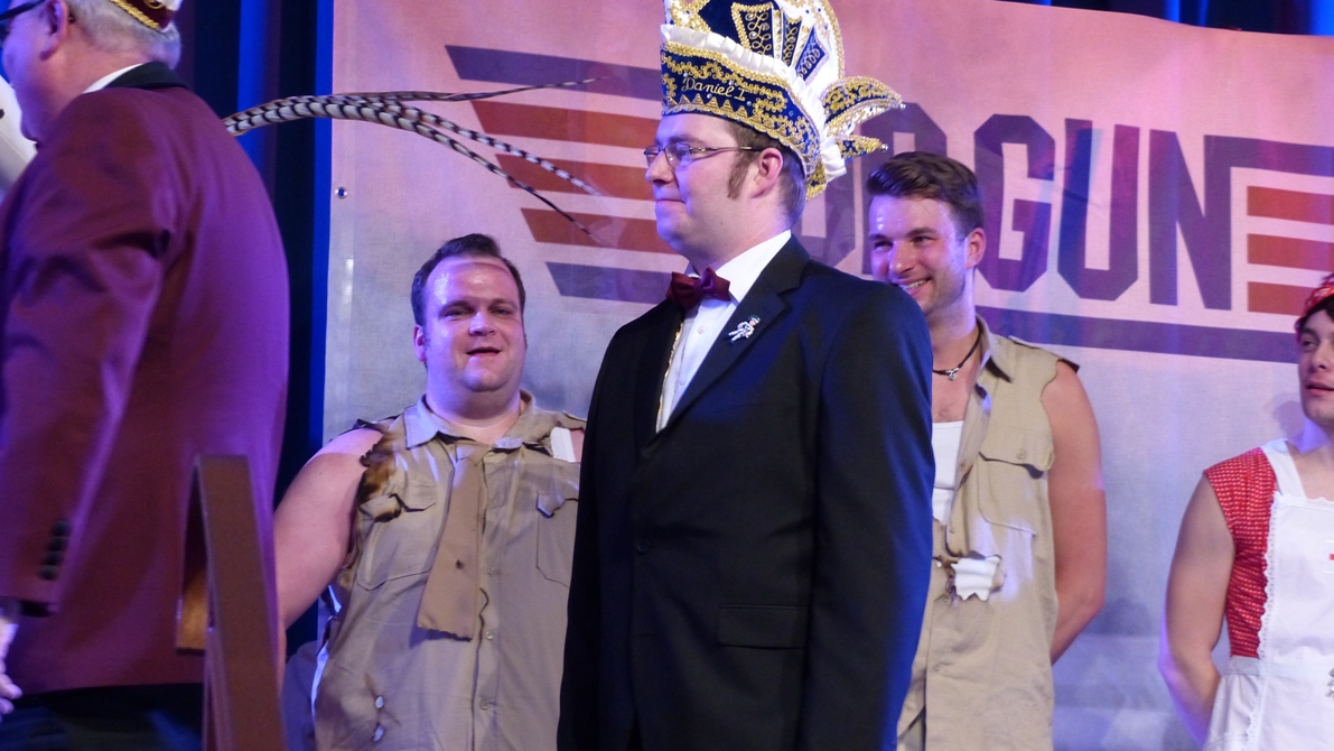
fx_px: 5164
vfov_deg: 8.3
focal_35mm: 146
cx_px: 670
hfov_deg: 14.7
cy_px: 374
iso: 400
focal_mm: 23.9
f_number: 2.8
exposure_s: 1/50
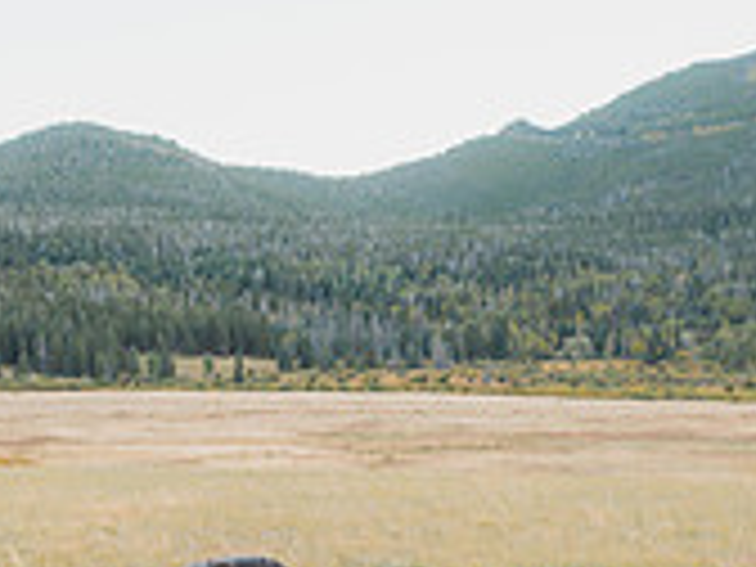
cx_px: 270
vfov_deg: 22.5
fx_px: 1332
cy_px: 641
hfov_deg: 31.5
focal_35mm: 61
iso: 125
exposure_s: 1/60
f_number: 2.8
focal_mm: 18
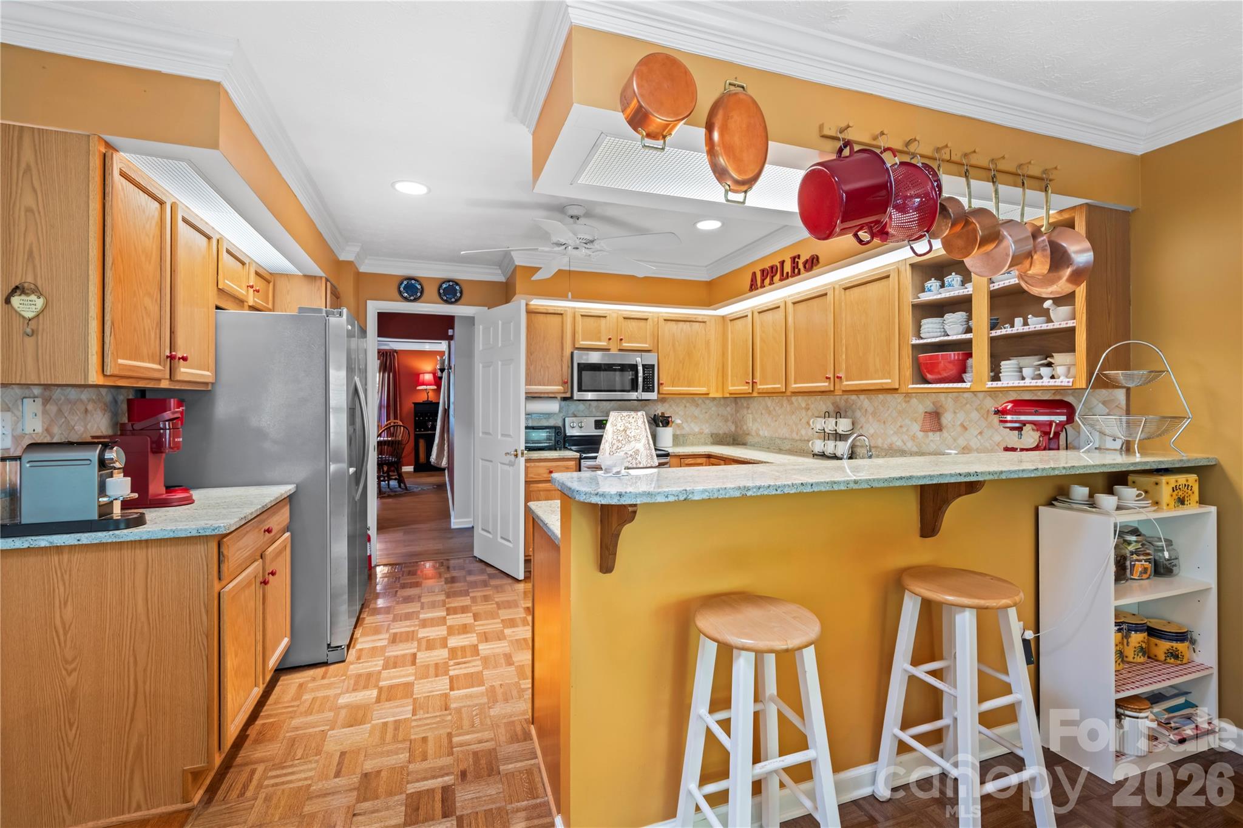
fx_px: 535
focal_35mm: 16
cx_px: 622
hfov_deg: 98.5
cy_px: 414
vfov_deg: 75.5
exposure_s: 1/2.5
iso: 500
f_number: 8
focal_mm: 15.5
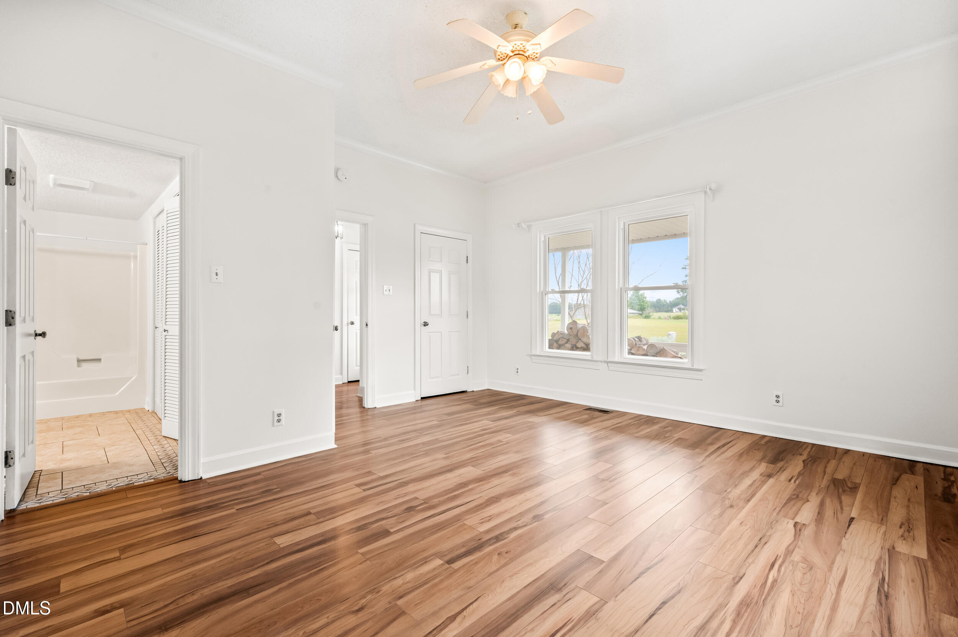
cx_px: 479
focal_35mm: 16
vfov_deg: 73.7
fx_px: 425
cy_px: 318
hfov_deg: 96.8
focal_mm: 16
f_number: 9
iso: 640
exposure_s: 1/6
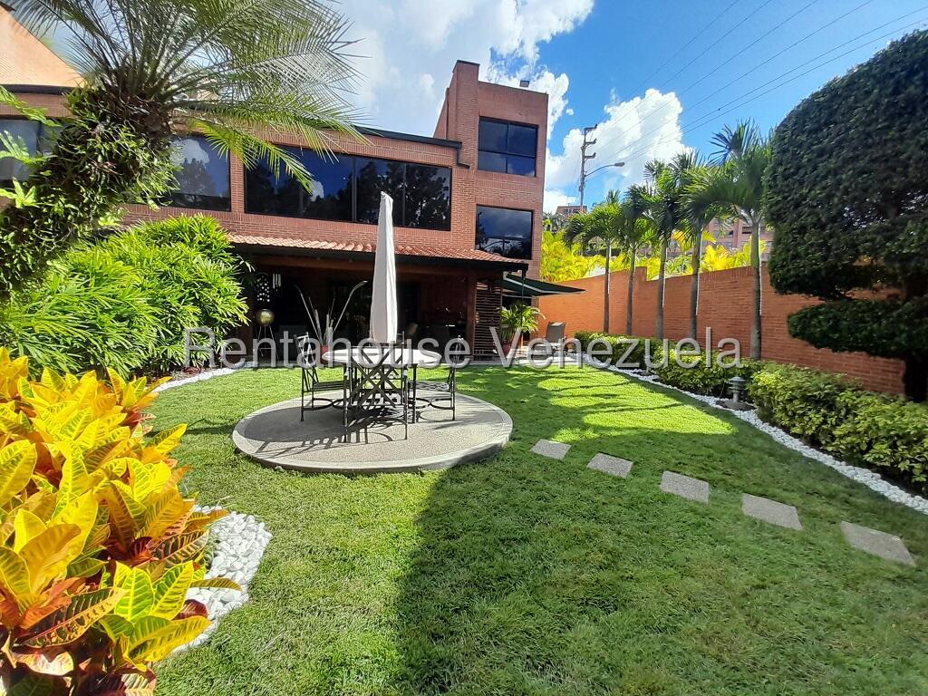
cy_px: 348
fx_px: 349
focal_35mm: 13
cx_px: 464
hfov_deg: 106.2
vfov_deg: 89.9
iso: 40
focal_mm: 1.13
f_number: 2.2
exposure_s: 1/847
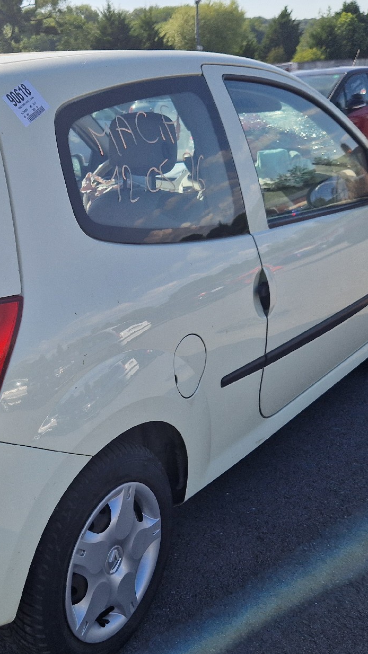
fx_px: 677
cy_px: 356
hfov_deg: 29.5
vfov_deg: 51.5
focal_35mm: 39
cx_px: 54
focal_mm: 5.4
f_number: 1.8
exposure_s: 1/1667
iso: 50
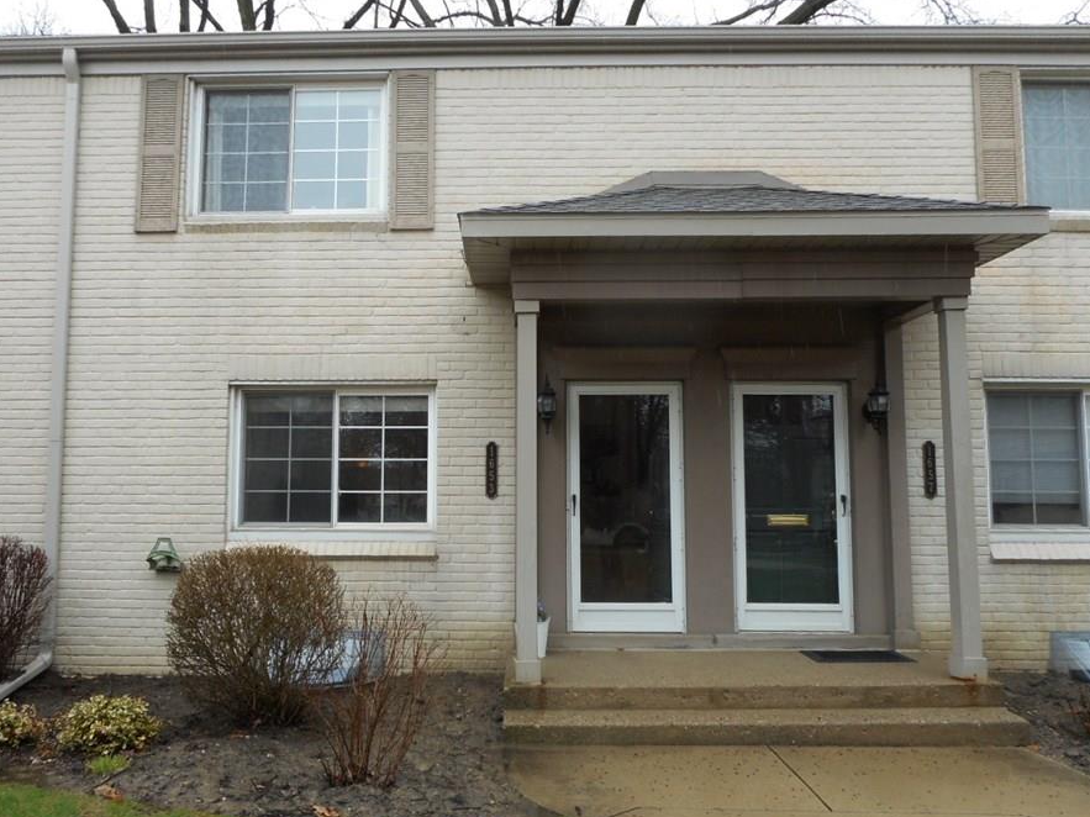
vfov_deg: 48.2
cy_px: 420
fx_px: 913
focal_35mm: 29
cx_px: 486
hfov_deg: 61.5
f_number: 3.7
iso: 80
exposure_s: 1/125
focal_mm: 4.5
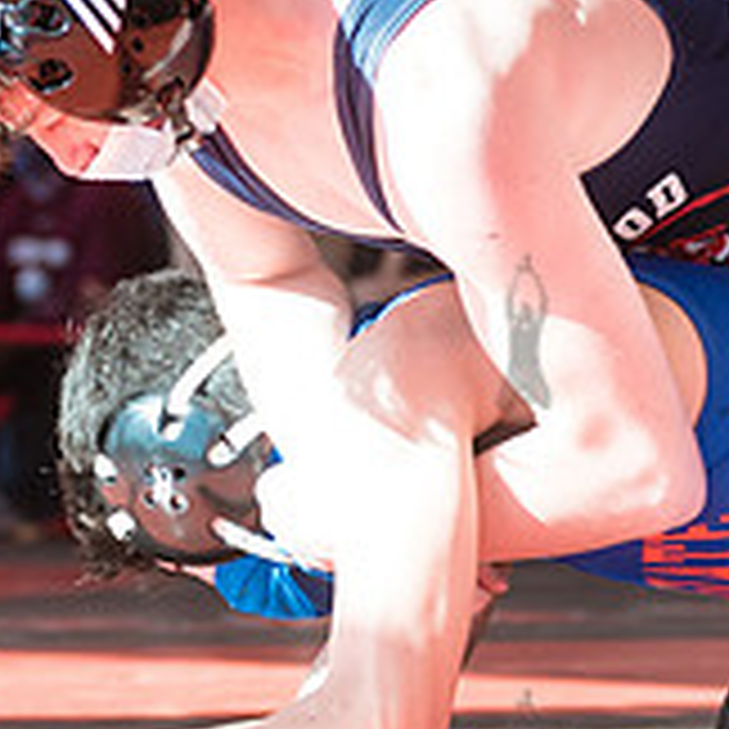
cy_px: 486
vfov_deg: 5.1
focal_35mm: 342
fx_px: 8149
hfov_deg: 5.1
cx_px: 343
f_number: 4.5
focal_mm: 80
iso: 400
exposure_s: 1/400
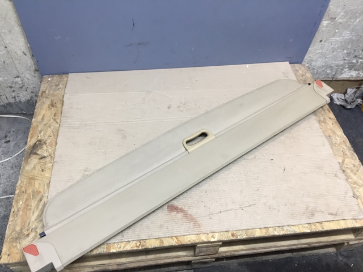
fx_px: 304
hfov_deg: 61.7
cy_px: 136
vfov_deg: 48.2
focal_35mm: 29
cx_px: 182
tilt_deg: -51.7
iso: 64
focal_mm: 4.15
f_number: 2.2
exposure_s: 1/33
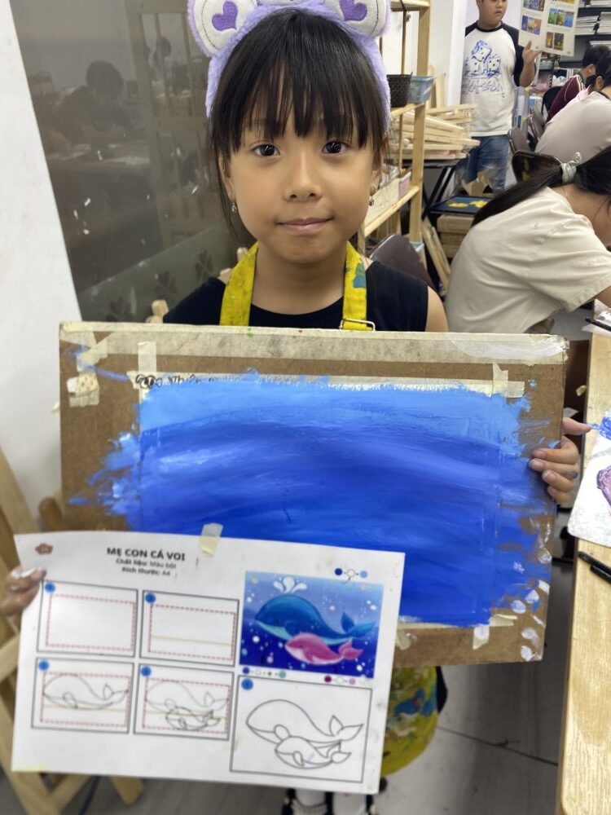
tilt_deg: -29.3
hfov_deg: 53.1
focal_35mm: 26
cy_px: 408
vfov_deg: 67.3
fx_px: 612
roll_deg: +3.4
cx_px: 306
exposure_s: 1/100
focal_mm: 4.25
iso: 64
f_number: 1.8
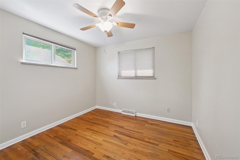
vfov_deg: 81.2
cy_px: 80
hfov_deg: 104.3
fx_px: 93
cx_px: 120
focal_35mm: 14
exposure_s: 1/5
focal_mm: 14
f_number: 11
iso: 400
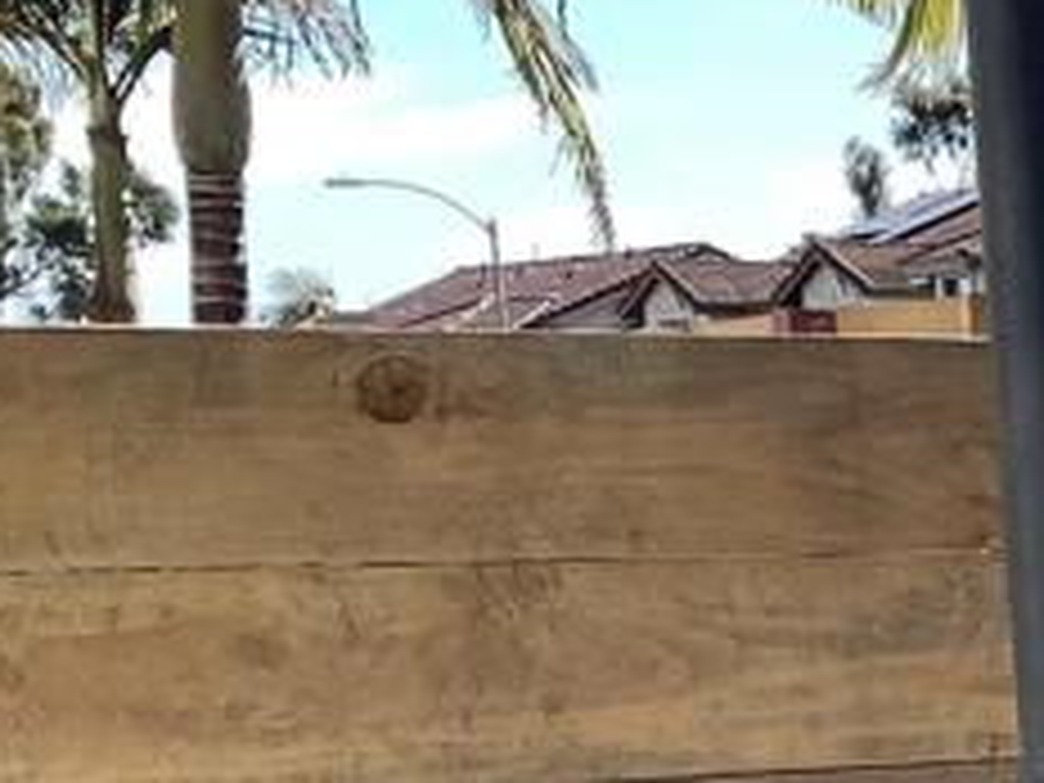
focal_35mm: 137
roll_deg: +1.7
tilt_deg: -9.1
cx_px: 1989
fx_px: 4132
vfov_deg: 10.5
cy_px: 1071
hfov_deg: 12.8
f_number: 2.4
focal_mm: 3.3
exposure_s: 1/668
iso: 25
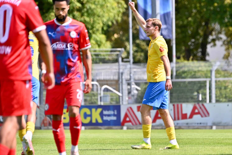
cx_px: 147
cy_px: 80
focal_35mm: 451
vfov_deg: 3.0
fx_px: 2906
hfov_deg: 4.6
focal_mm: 330
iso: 450
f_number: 5.6
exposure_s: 1/1600
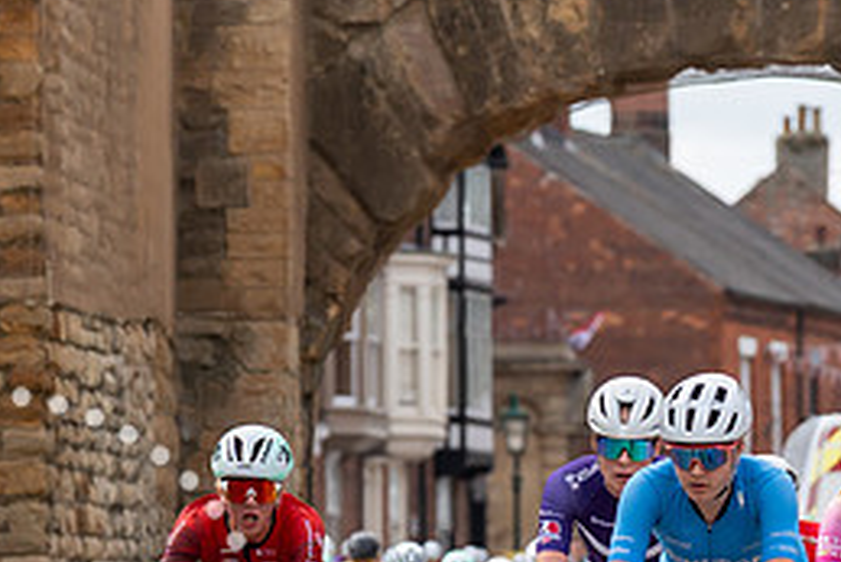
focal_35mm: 551
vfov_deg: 2.5
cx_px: 612
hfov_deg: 3.7
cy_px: 583
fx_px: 12879
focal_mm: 117
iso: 250
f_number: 4
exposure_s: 1/1000
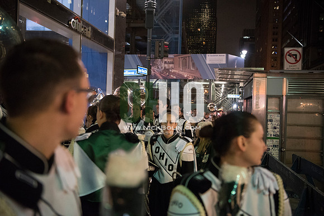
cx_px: 162
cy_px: 108
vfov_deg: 35.1
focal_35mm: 38
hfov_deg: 50.7
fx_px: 342
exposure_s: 1/160
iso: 8000
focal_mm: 38
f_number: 2.8
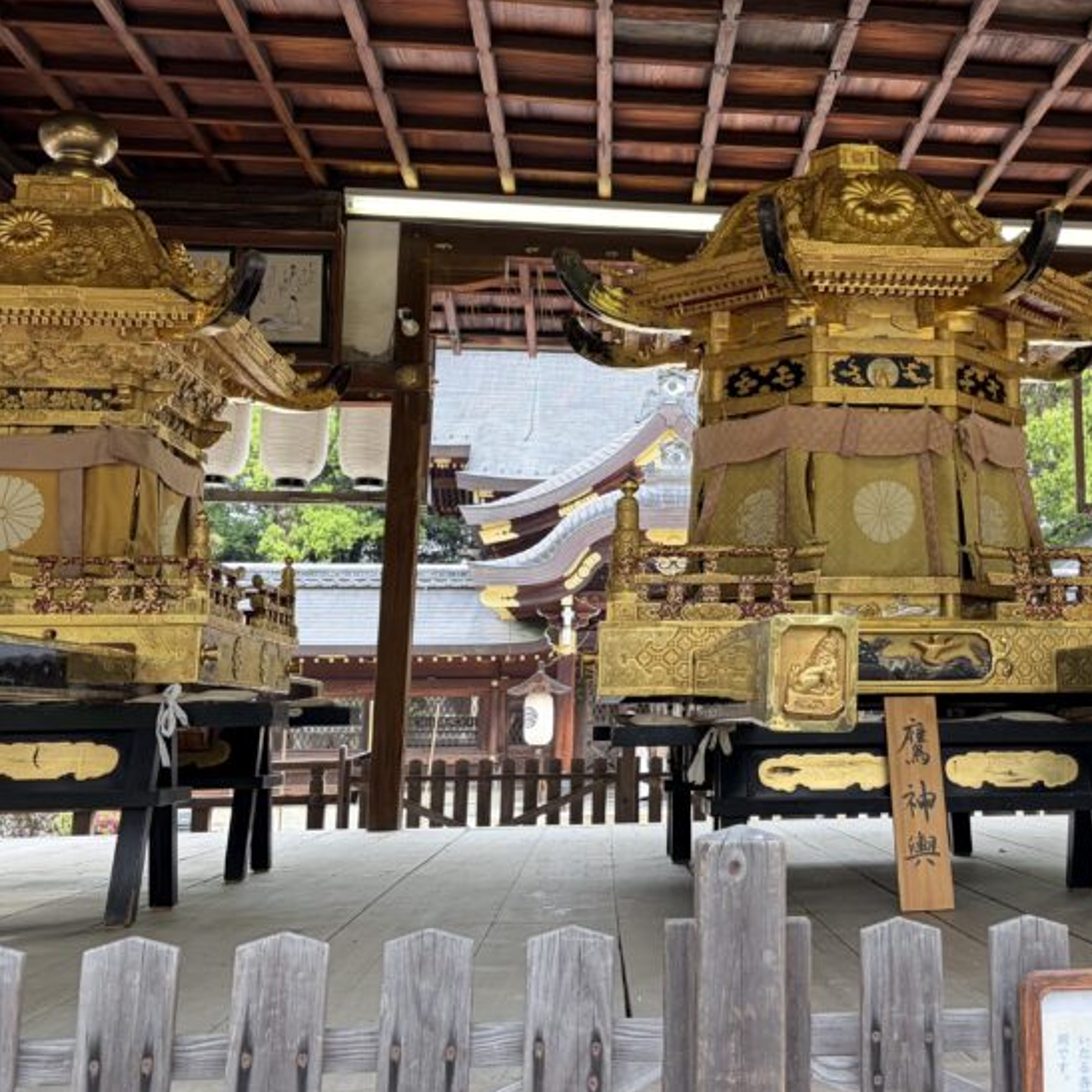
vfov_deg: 39.0
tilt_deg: +10.3
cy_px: 429
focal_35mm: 43
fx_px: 1535
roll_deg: +1.0
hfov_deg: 37.9
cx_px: 858
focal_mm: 5.96
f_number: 1.6
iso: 64
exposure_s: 1/152
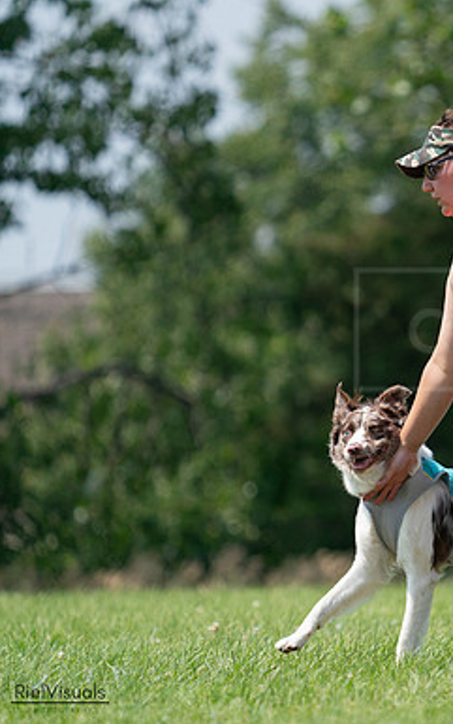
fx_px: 12036
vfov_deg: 3.4
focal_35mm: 610
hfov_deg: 2.2
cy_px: 362
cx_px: 534
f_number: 6.3
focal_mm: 397
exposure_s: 1/4000
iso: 1250
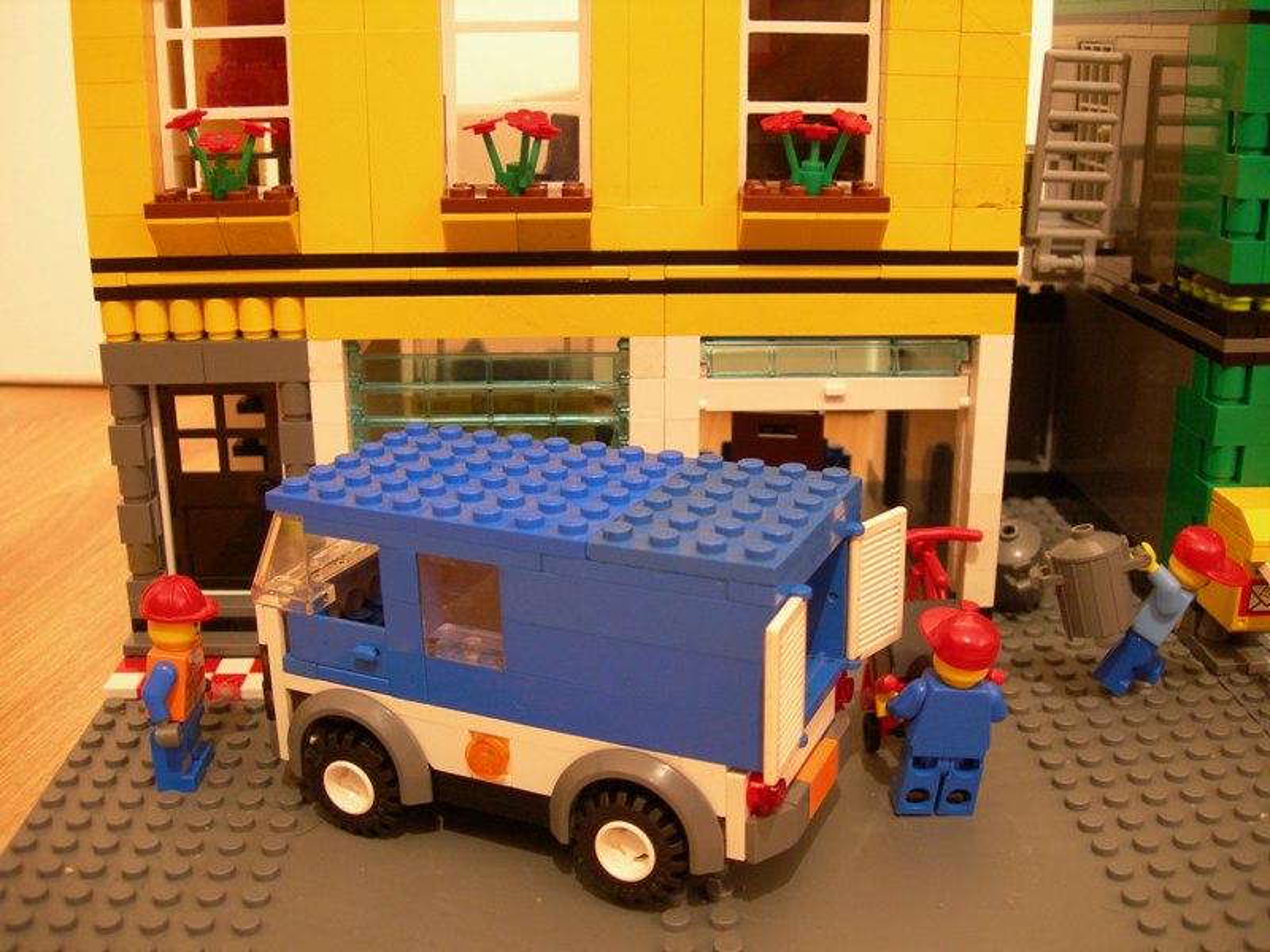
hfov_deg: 49.0
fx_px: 1394
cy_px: 476
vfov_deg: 37.7
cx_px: 635
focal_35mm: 38
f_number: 2.8
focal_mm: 7.8
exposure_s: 1/1.8
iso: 200
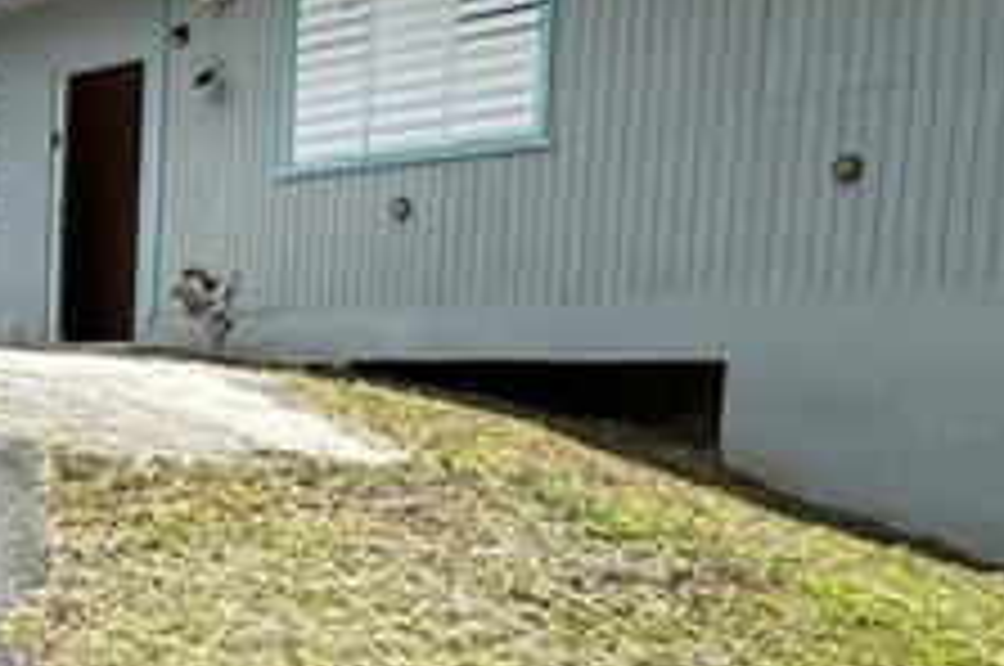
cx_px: -387
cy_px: 594
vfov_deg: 19.9
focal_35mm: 67
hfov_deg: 25.0
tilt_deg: -7.0
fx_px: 1866
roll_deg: -1.4
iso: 50
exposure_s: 1/1277
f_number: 2.2
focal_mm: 2.22
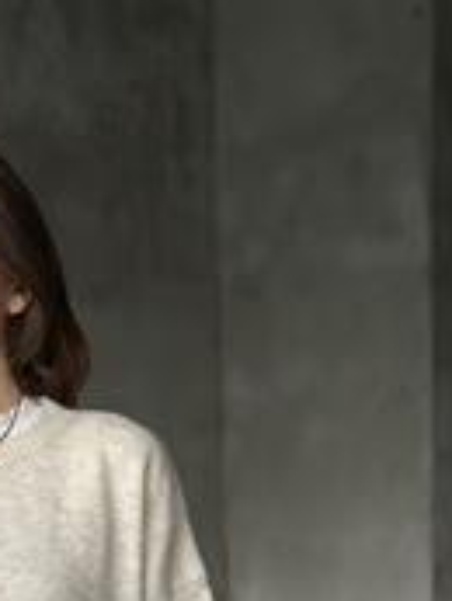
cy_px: 653
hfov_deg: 12.4
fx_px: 2052
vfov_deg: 16.2
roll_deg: +0.0
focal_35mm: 118
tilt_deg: -0.5
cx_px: -45
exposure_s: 1/70
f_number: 1.78
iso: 125
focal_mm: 6.86
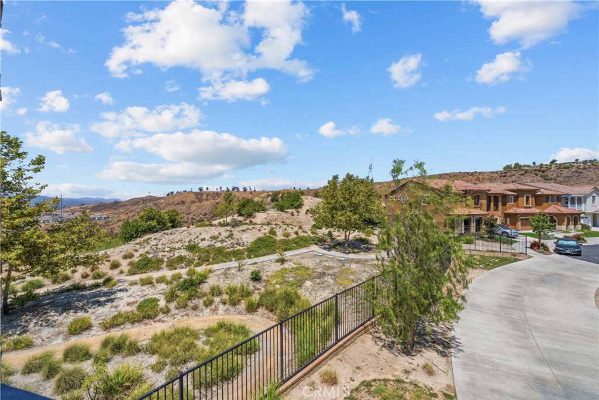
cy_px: 200
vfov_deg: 81.2
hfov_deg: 104.2
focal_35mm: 14
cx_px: 300
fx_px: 233
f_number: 9
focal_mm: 14
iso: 125
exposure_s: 1/250
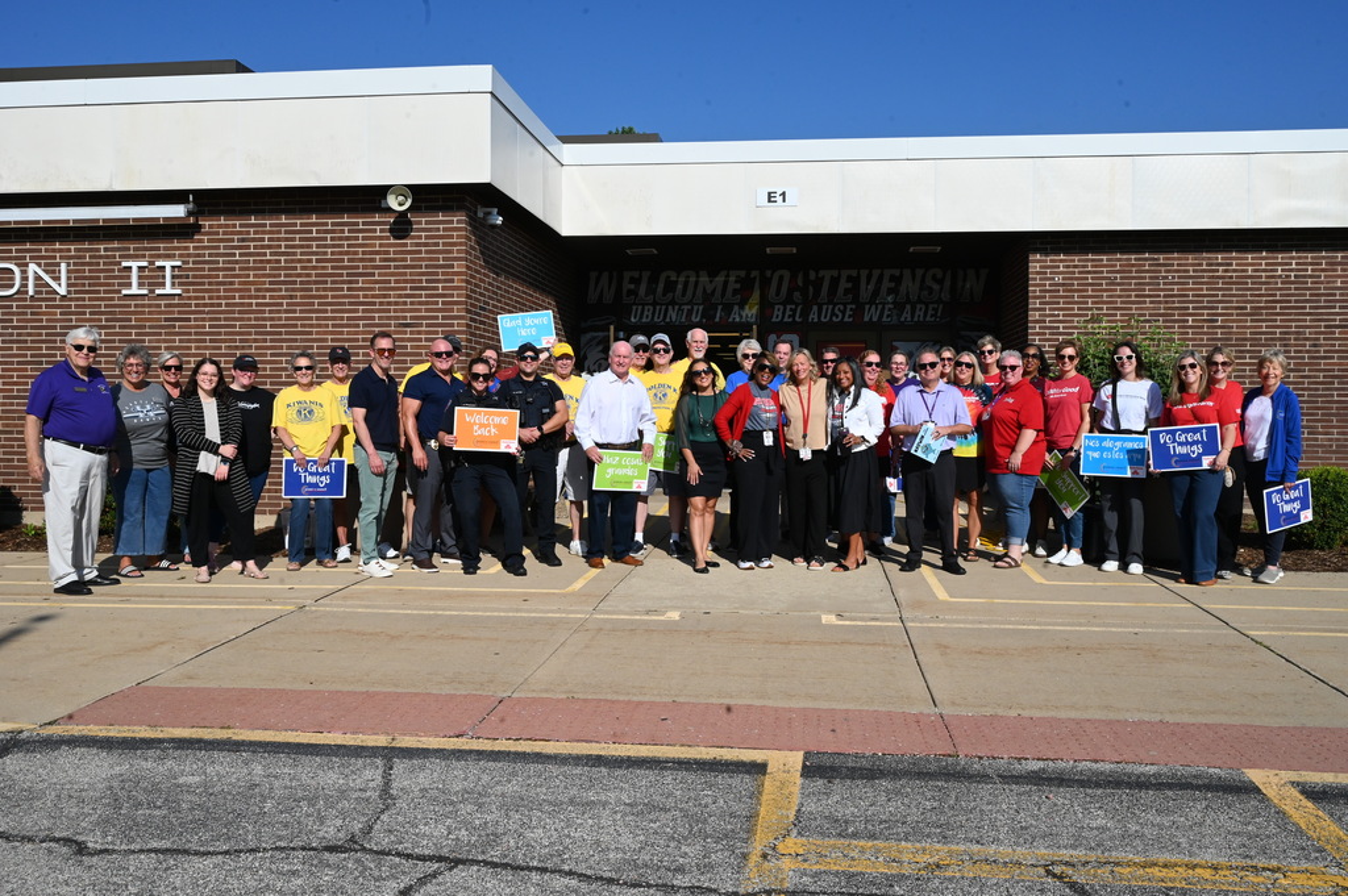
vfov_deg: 42.3
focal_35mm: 31
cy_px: 448
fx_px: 1160
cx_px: 674
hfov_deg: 60.3
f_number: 16
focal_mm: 31
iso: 800
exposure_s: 1/1000
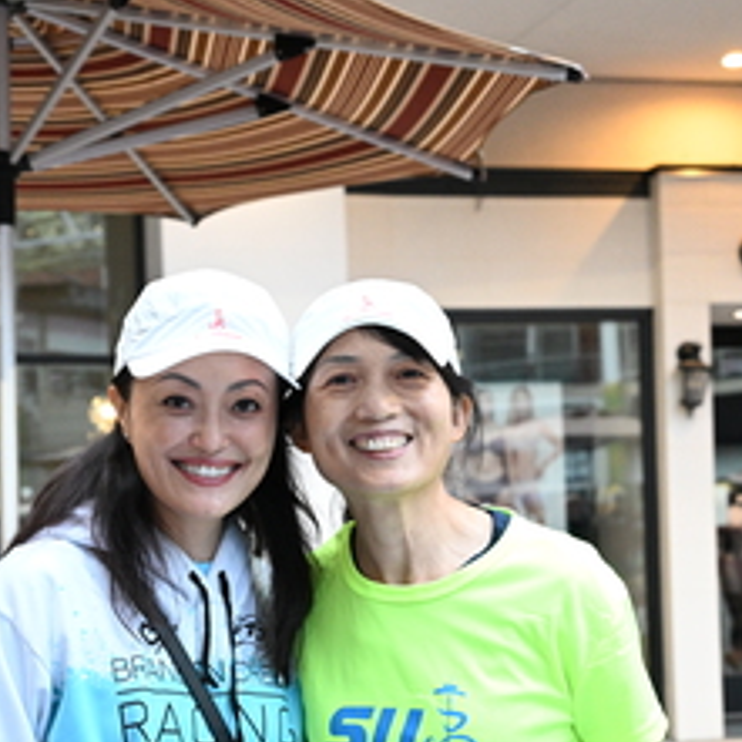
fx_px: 1772
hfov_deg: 23.6
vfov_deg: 23.4
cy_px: 569
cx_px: 346
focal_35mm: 73
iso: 3200
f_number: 4
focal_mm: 34.5
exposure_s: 1/160
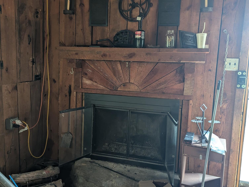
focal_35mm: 32
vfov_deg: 44.1
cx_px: 124
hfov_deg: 56.8
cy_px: 86
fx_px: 230
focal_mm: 6.81
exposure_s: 1/31.8
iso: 396
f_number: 1.85
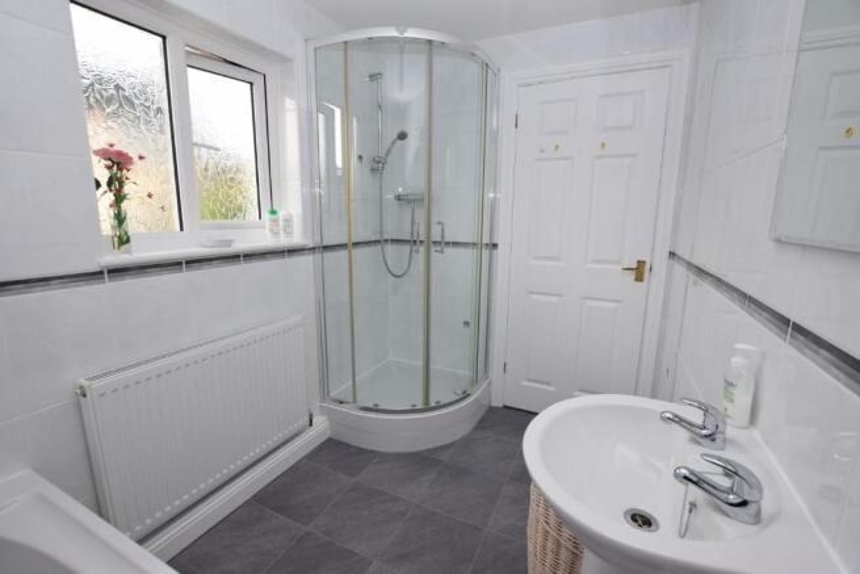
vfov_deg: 77.4
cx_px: 430
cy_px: 287
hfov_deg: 100.4
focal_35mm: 15
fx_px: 358
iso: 400
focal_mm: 10
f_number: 5.6
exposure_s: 1/125
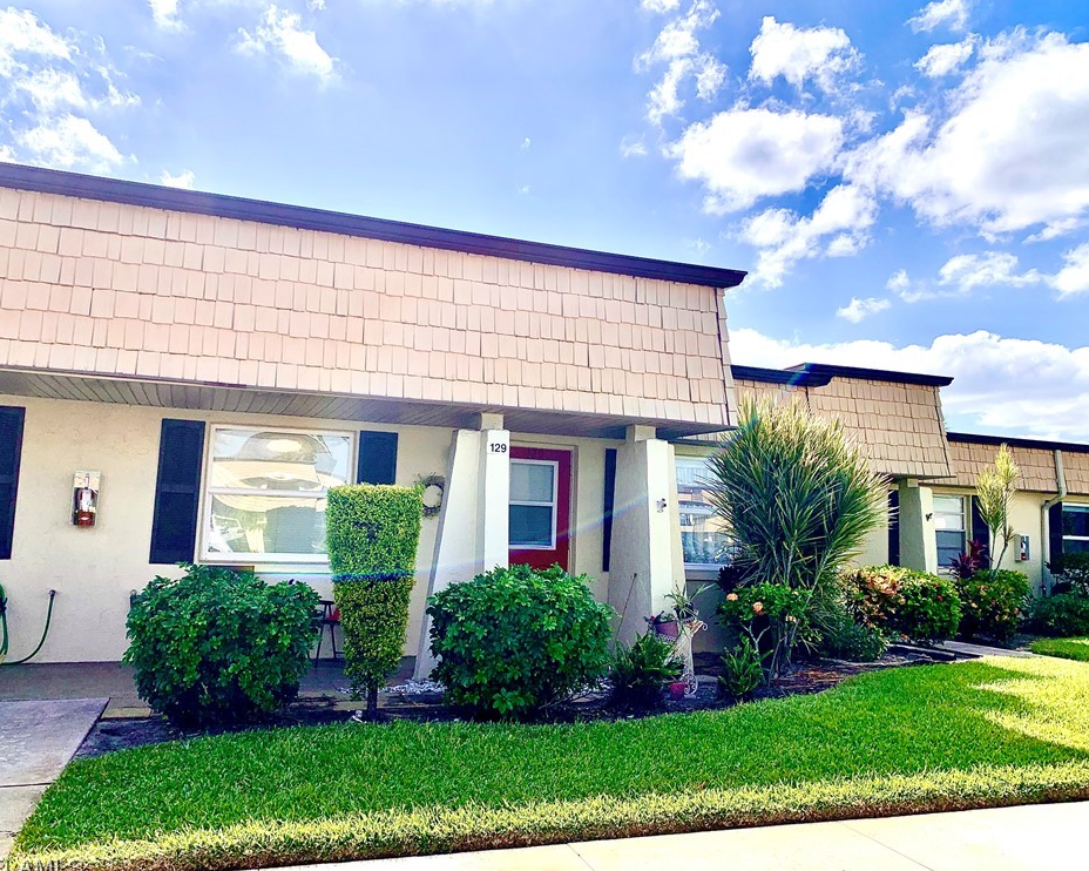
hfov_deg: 62.2
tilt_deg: +7.6
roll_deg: -1.9
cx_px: 542
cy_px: 437
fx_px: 902
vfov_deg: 51.5
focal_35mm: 28
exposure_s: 1/2994
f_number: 1.8
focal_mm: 4.25
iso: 25
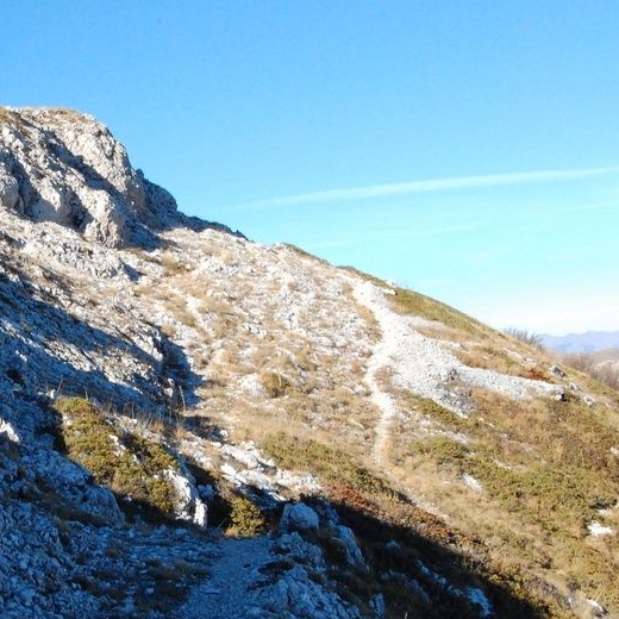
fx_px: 1355
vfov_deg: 25.7
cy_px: 354
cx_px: 78
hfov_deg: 25.1
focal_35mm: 67
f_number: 25
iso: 1600
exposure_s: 1/250
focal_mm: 26
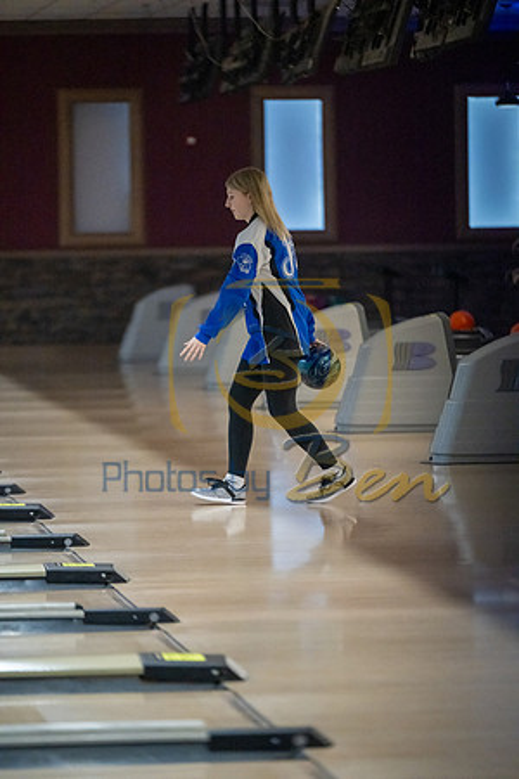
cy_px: 390
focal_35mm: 180
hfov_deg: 7.6
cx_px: 260
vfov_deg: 11.4
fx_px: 3892
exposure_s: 1/1000
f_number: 2.8
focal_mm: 180
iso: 4000
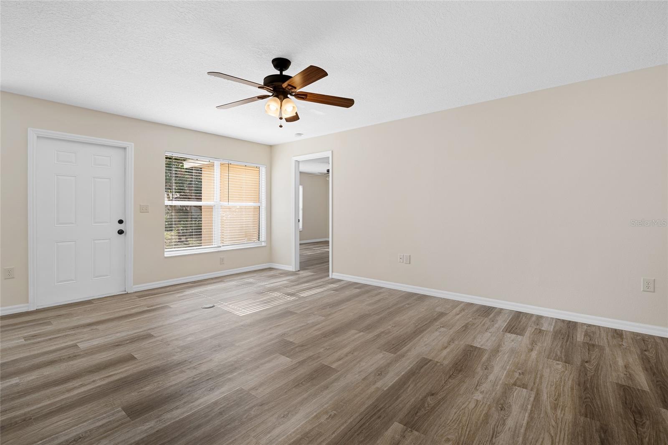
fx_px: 297
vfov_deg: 73.7
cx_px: 334
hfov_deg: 96.7
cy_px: 222
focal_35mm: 16
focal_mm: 16
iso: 400
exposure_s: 1/2500
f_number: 8
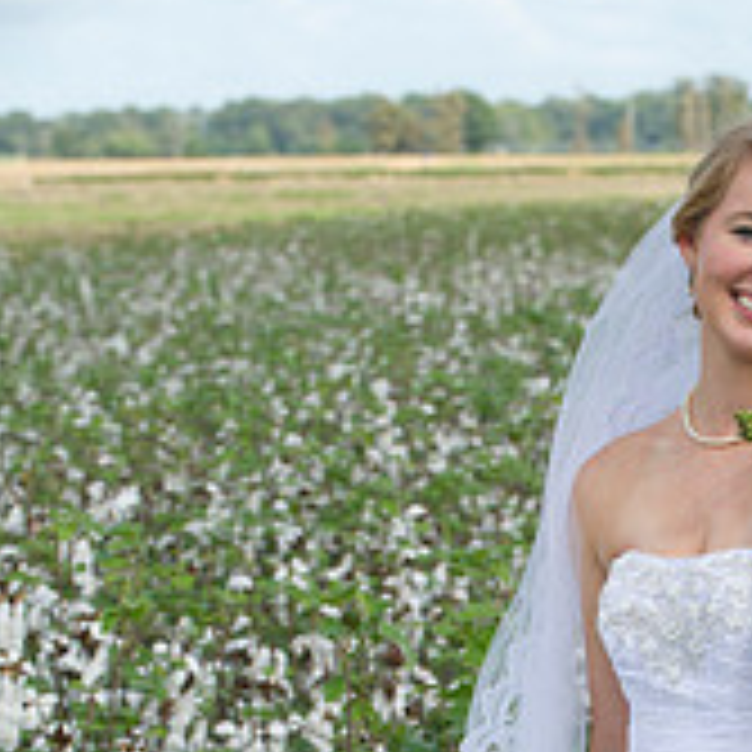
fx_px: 5333
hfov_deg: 8.0
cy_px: 982
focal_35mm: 217
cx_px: 664
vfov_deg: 8.0
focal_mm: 95
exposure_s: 1/200
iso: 160
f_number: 6.3
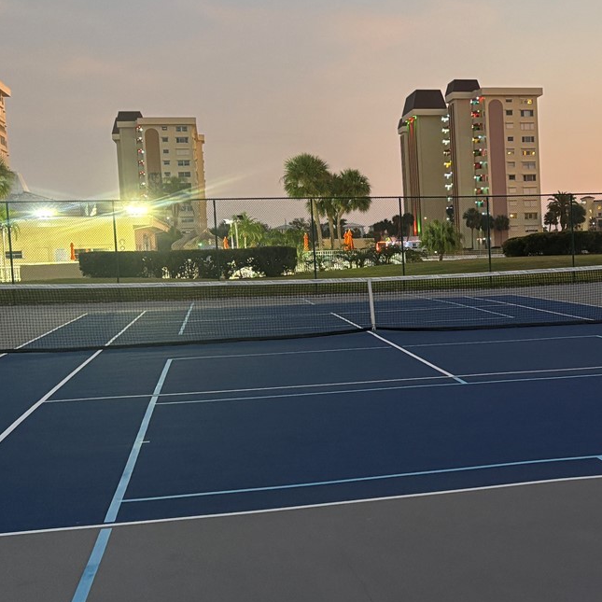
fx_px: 1122
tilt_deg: -4.9
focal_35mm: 57
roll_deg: +1.9
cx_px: 551
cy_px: 330
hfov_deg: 28.8
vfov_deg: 30.0
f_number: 1.6
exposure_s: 1/40
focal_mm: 5.96
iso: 400
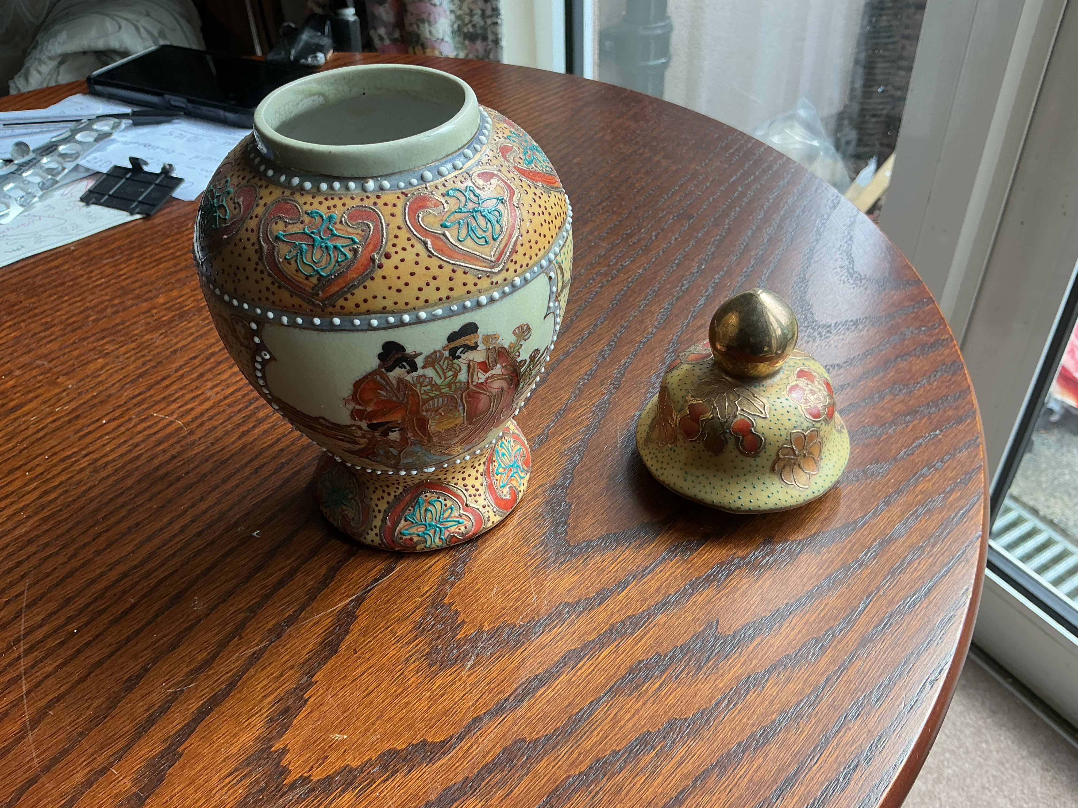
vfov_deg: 48.2
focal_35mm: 29
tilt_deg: -40.0
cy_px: 404
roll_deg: +2.8
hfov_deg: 61.7
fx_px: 903
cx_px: 539
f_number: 1.8
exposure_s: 1/100
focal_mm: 3
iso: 20
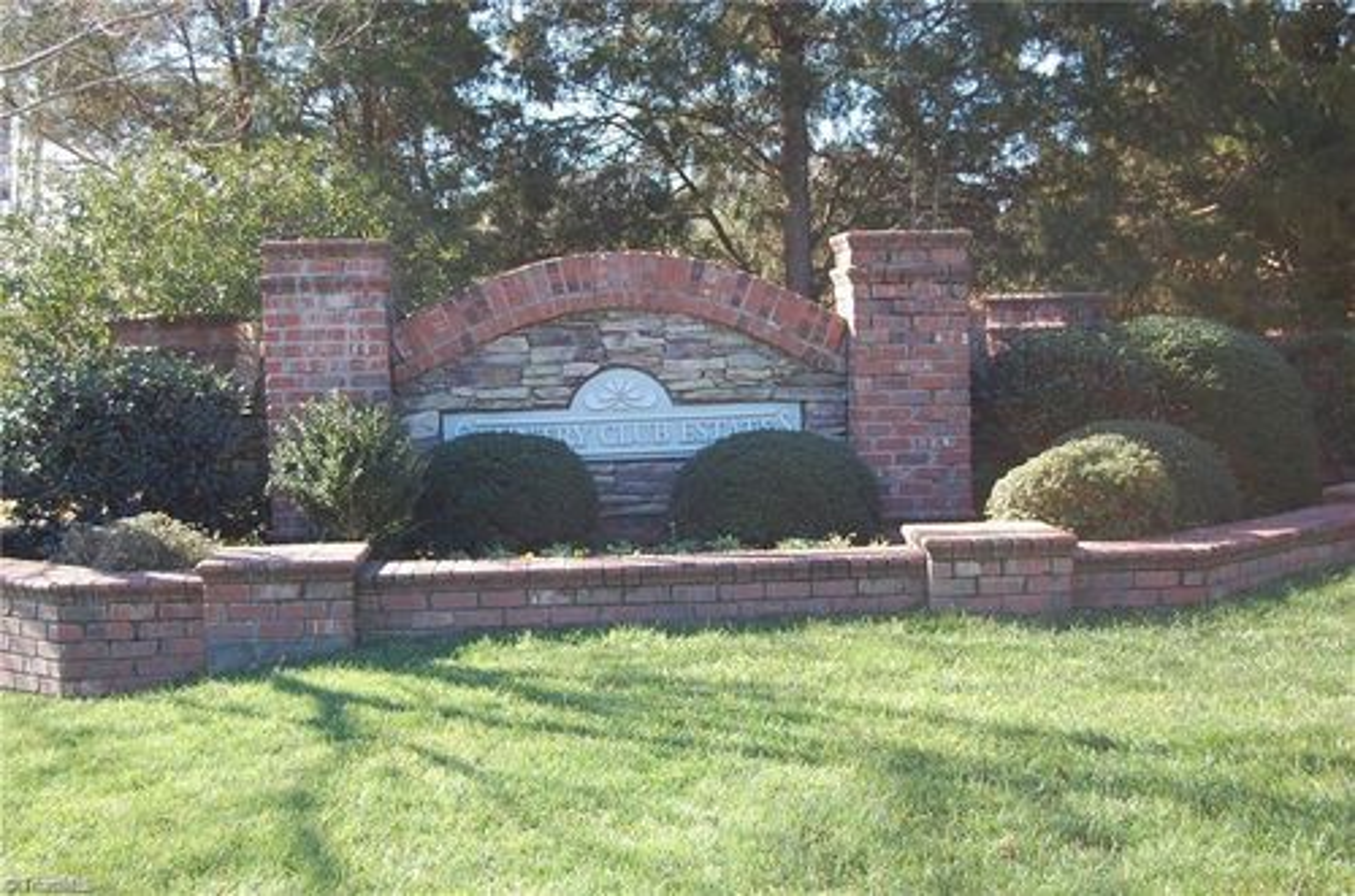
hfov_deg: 39.0
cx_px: 678
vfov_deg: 26.4
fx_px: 1915
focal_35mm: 51
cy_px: 448
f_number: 5.6
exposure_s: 1/125
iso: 200
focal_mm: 34
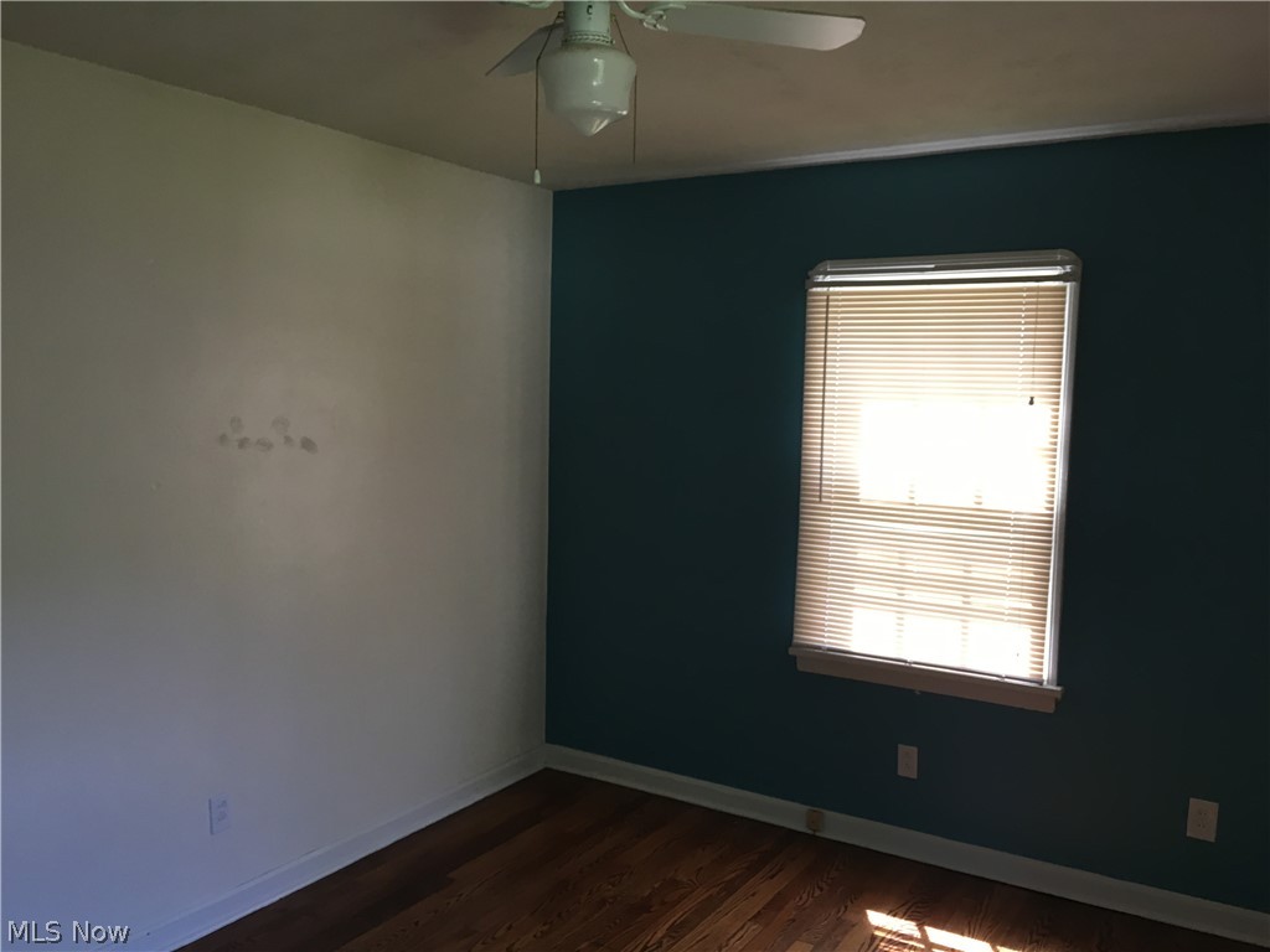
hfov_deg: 61.7
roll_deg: -0.4
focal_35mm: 29
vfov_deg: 48.2
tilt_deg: -4.1
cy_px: 476
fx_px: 1064
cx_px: 635
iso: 32
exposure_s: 1/30
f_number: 2.2
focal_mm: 4.15
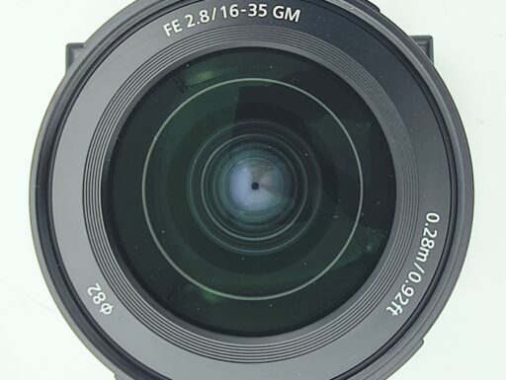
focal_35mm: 24
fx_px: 351
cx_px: 253
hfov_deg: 71.5
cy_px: 190
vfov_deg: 56.9
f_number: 2
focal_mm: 1.83
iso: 146
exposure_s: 1/100
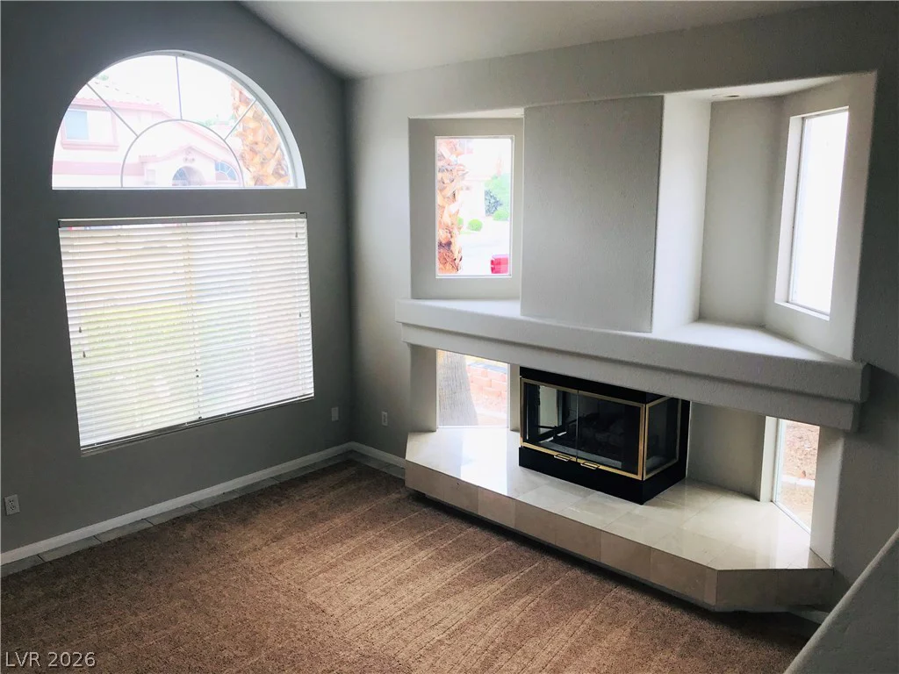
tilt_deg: -11.5
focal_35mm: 28
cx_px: 450
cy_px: 337
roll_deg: +0.8
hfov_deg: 63.4
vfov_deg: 49.7
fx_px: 727
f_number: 1.8
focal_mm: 3.99
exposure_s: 1/120
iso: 20
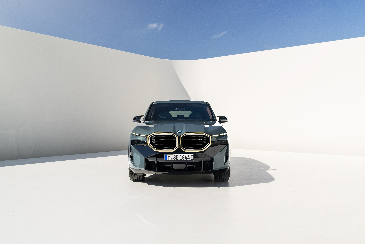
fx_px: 335
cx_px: 182
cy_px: 122
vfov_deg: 40.0
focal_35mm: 33
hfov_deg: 57.2
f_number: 5.6
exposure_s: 1/200
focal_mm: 33
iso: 100
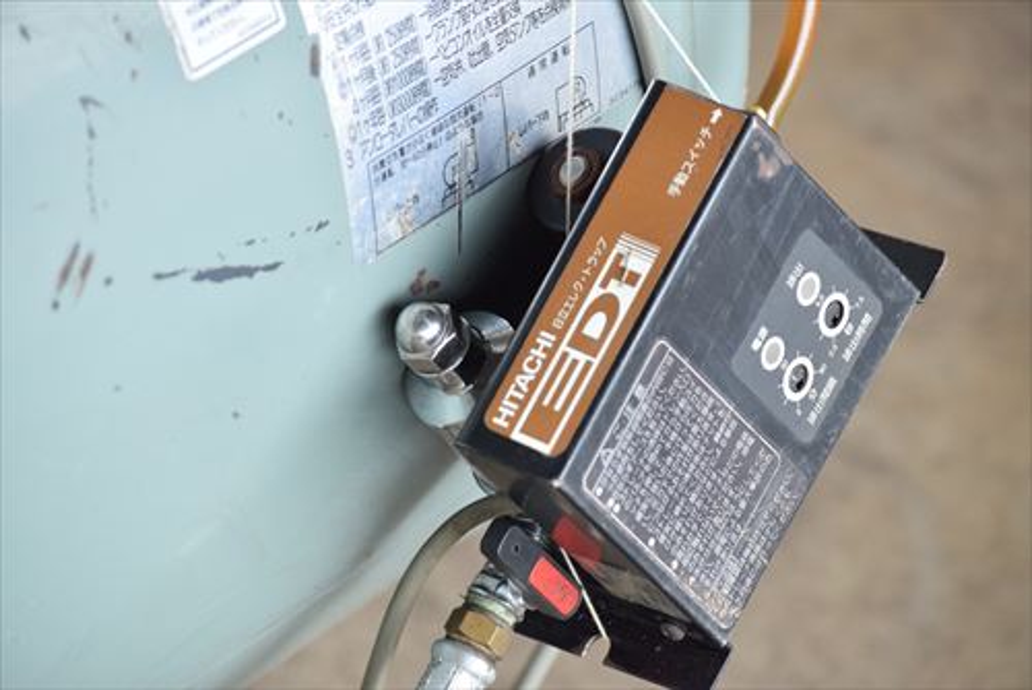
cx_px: 516
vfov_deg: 6.6
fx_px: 6023
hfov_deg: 9.8
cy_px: 345
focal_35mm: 210
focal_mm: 140
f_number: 6.3
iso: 1250
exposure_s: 1/100
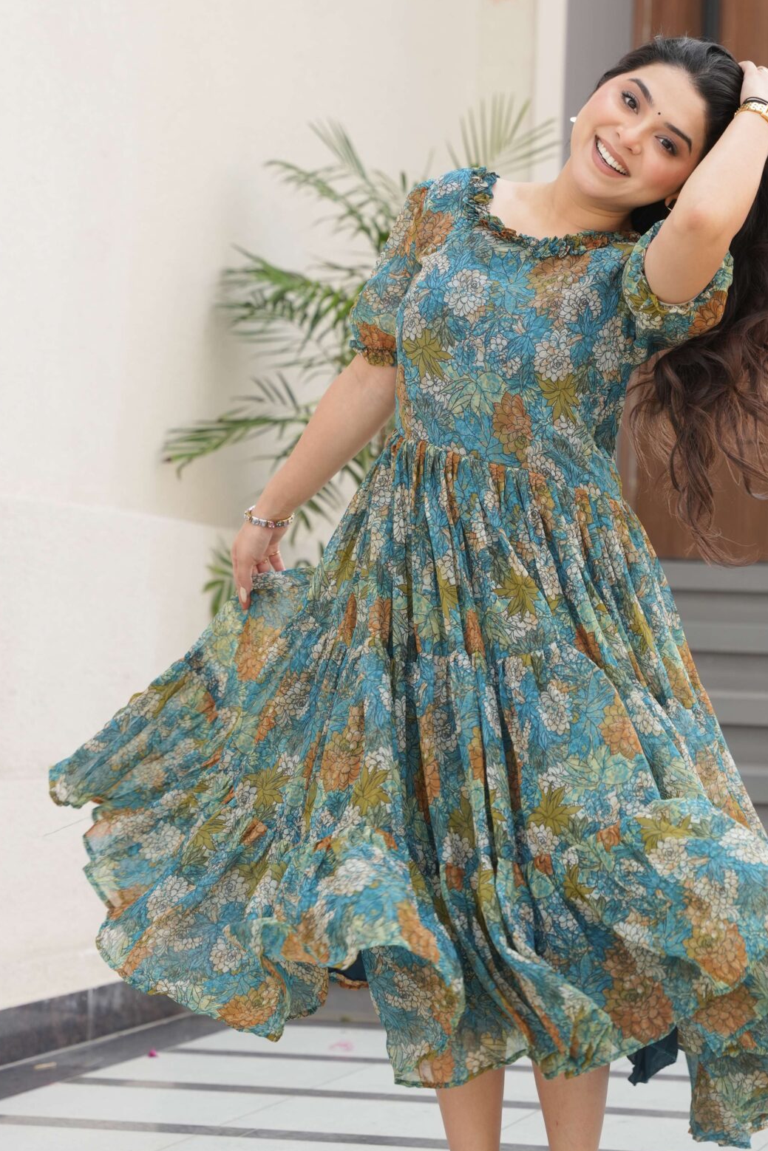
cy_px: 518
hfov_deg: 11.9
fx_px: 3679
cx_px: 586
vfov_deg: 17.8
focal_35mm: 115
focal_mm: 70
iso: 320
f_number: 4
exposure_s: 1/500
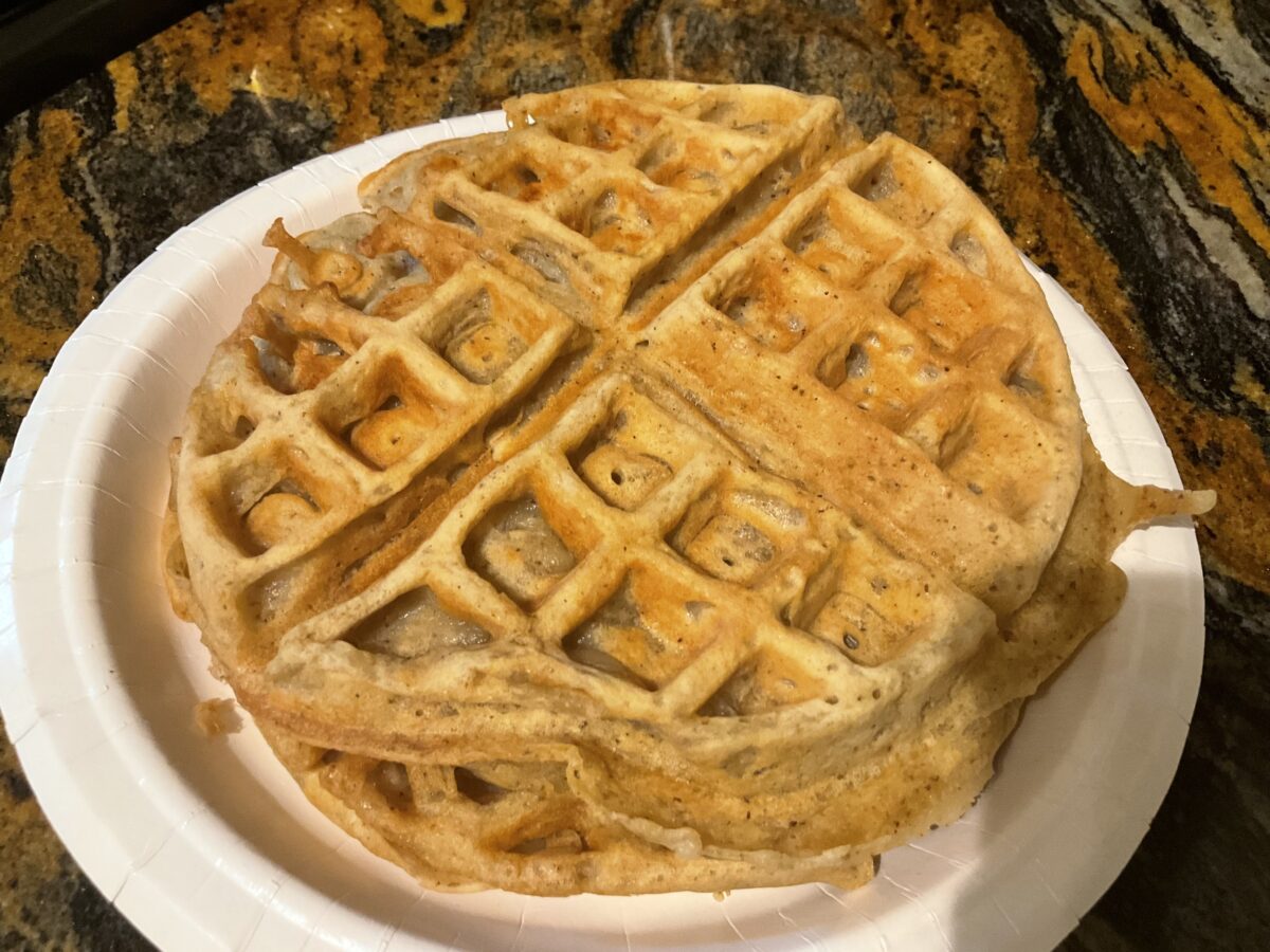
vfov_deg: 48.2
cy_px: 476
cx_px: 635
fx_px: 1064
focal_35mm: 29
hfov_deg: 61.7
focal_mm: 3
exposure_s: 1/40
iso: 200
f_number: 1.8
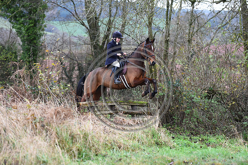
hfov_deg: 16.8
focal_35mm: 122
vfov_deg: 11.2
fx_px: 840
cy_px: 82
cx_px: 124
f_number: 3.5
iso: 1250
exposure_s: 1/1000
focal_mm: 122
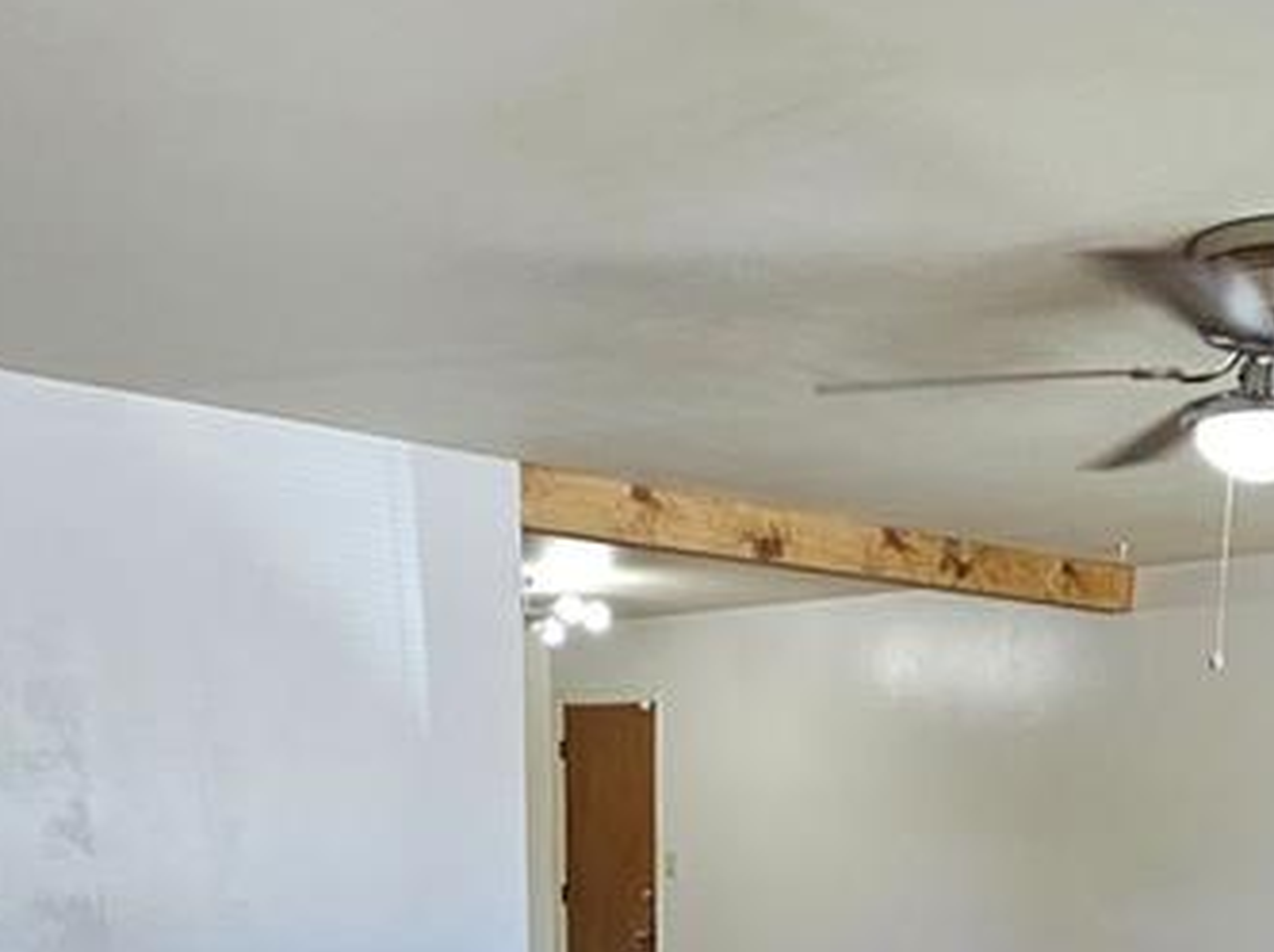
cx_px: 830
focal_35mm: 40
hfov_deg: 46.2
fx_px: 1471
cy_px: 1137
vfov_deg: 30.5
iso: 160
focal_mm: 2.2
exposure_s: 1/60
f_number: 2.2
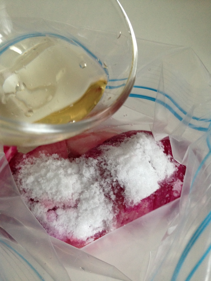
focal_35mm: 33
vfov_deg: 55.4
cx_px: 106
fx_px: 268
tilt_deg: -62.7
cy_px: 140
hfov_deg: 42.9
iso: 160
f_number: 2.4
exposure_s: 1/20
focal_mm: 4.12
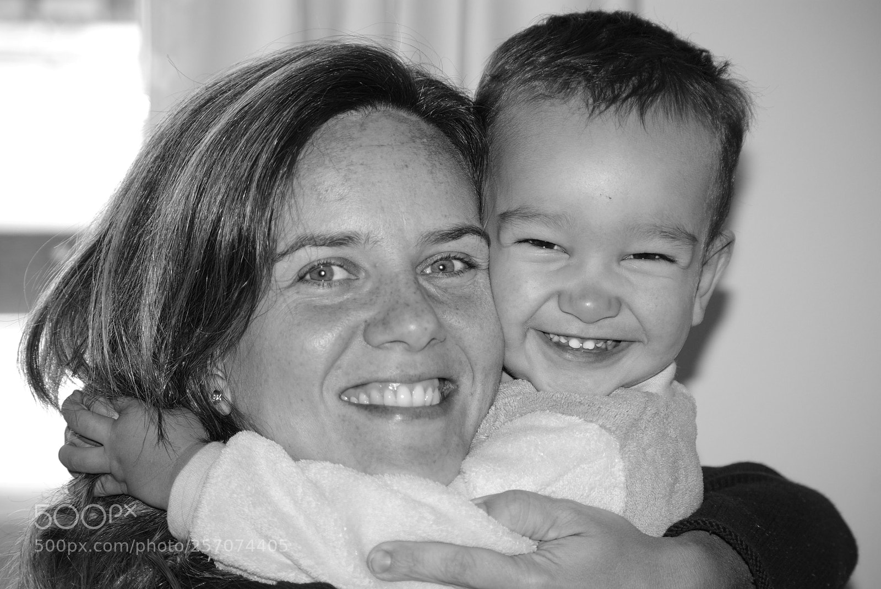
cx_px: 440
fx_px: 2303
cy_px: 294
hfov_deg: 21.7
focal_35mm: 94
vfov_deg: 14.6
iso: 200
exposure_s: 1/90
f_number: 4.5
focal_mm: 63
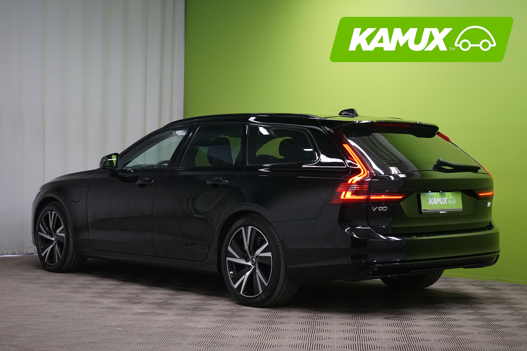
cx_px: 264
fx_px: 966
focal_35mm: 66
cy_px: 176
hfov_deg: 30.5
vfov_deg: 20.6
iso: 5000
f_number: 5.6
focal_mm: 66
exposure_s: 1/160
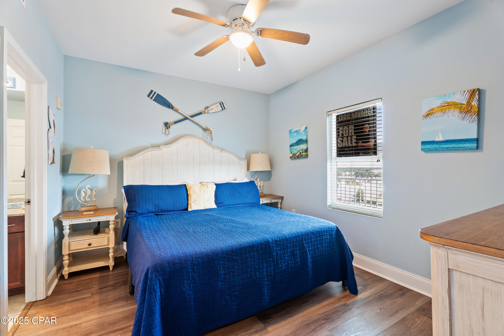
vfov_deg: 73.7
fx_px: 224
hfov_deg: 96.7
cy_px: 168
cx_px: 252
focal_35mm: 16
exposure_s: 1
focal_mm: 16
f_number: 8
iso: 400
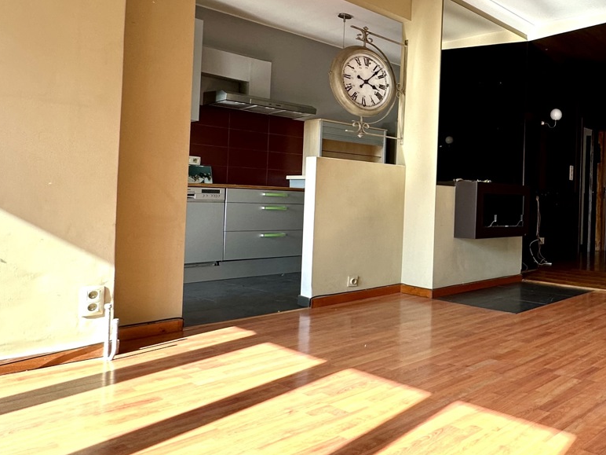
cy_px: 195
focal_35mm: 29
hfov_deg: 52.6
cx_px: 566
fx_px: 508
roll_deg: -2.4
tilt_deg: +3.8
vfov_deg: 48.1
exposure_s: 1/99
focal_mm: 2.22
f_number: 2.2
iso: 80
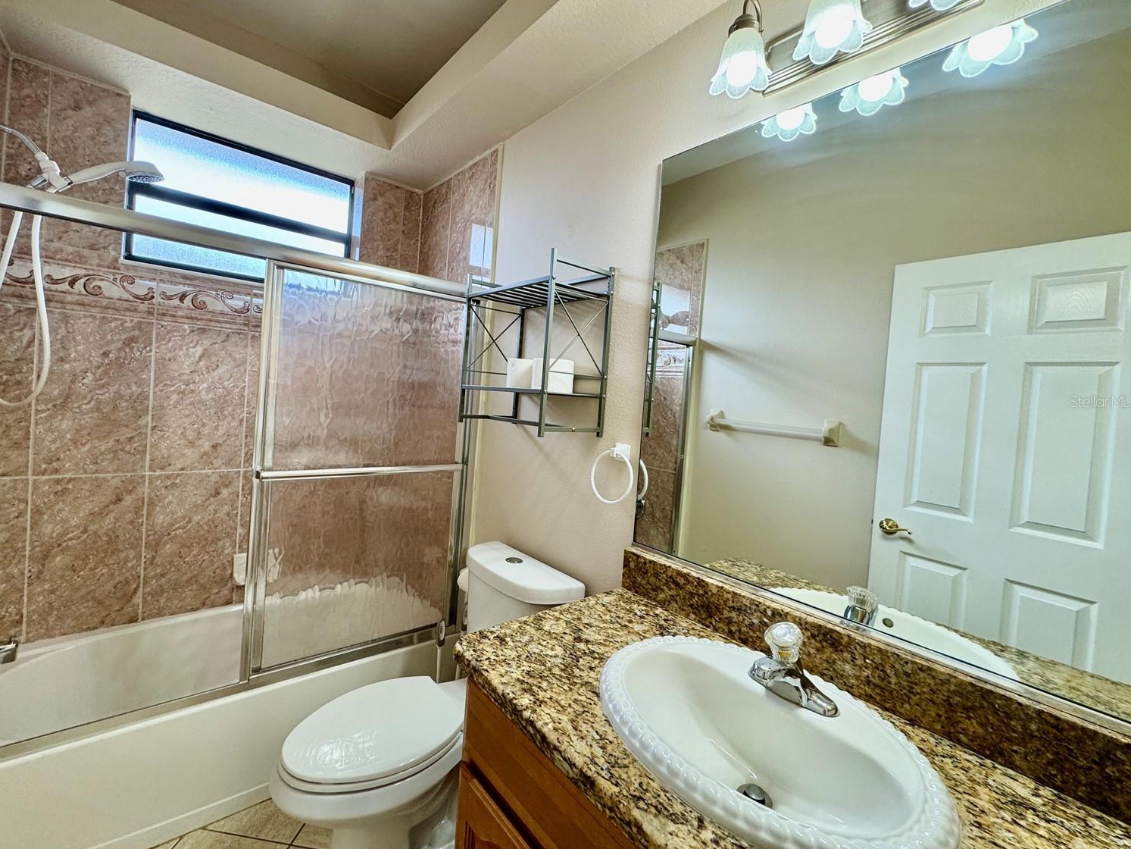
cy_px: 401
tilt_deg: -0.9
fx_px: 490
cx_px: 535
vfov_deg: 81.7
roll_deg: -4.1
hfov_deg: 98.1
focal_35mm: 15
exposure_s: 1/120
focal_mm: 2.22
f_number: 2.2
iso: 160
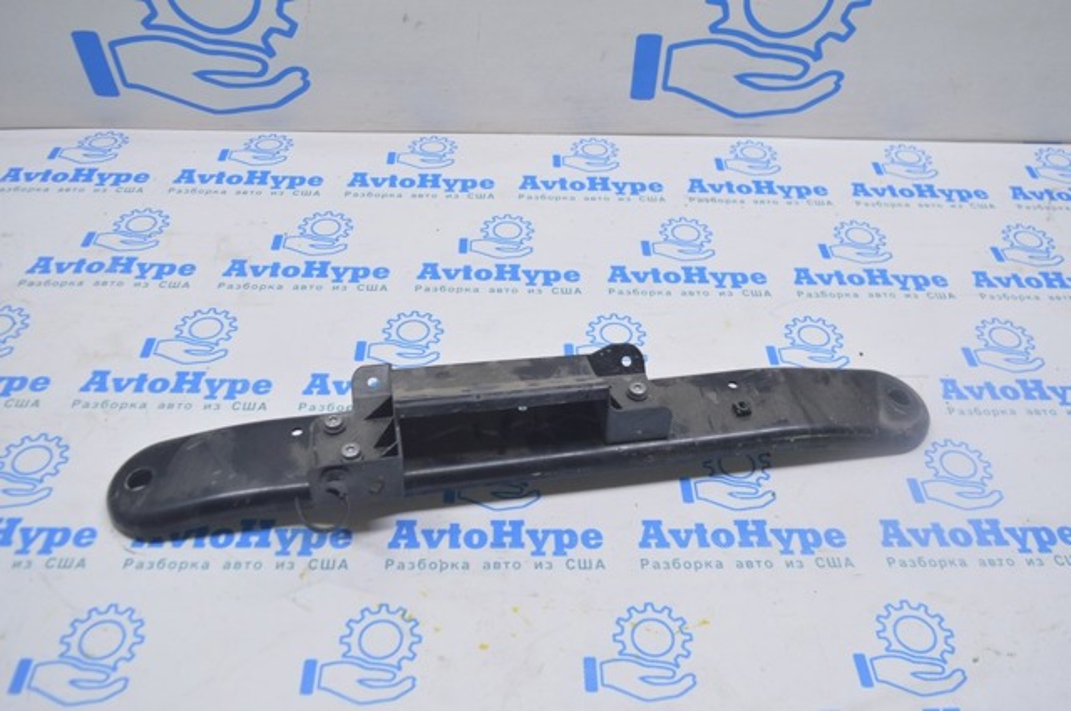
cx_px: 536
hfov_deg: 57.3
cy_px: 356
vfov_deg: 39.9
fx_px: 980
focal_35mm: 33
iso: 400
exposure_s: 1/25
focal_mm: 22
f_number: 5.6
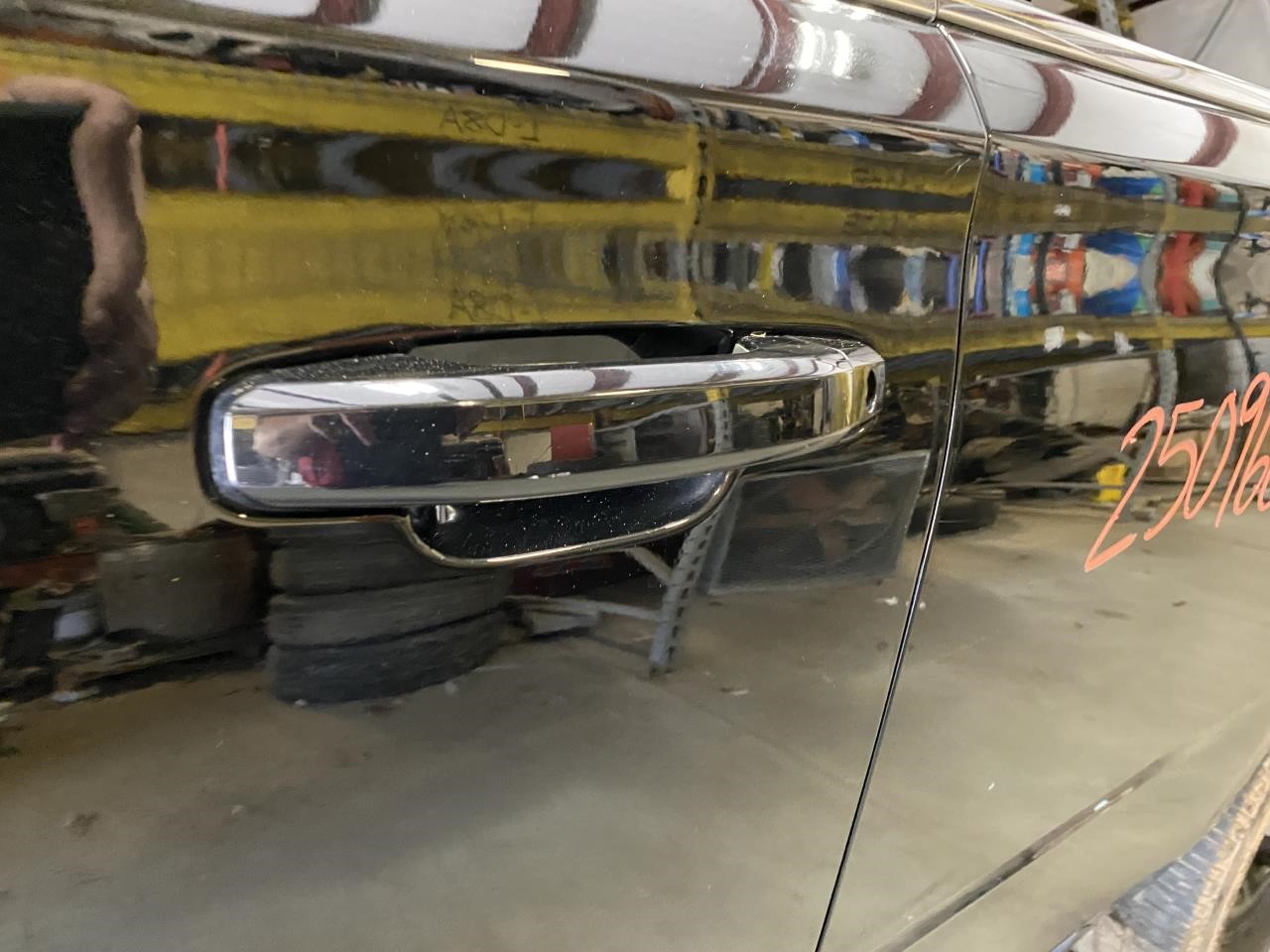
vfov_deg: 53.1
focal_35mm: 26
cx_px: 635
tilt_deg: -24.1
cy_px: 476
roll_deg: -10.4
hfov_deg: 67.3
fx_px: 954
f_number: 1.8
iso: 640
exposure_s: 1/30
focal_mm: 4.25
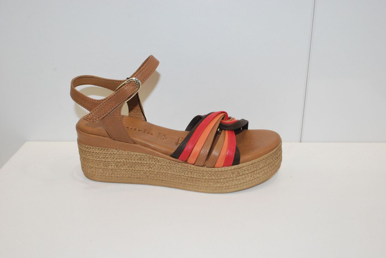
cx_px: 193
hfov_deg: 53.1
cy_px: 129
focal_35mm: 36
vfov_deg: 37.0
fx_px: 386
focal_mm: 24
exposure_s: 1/200
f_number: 10
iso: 1600
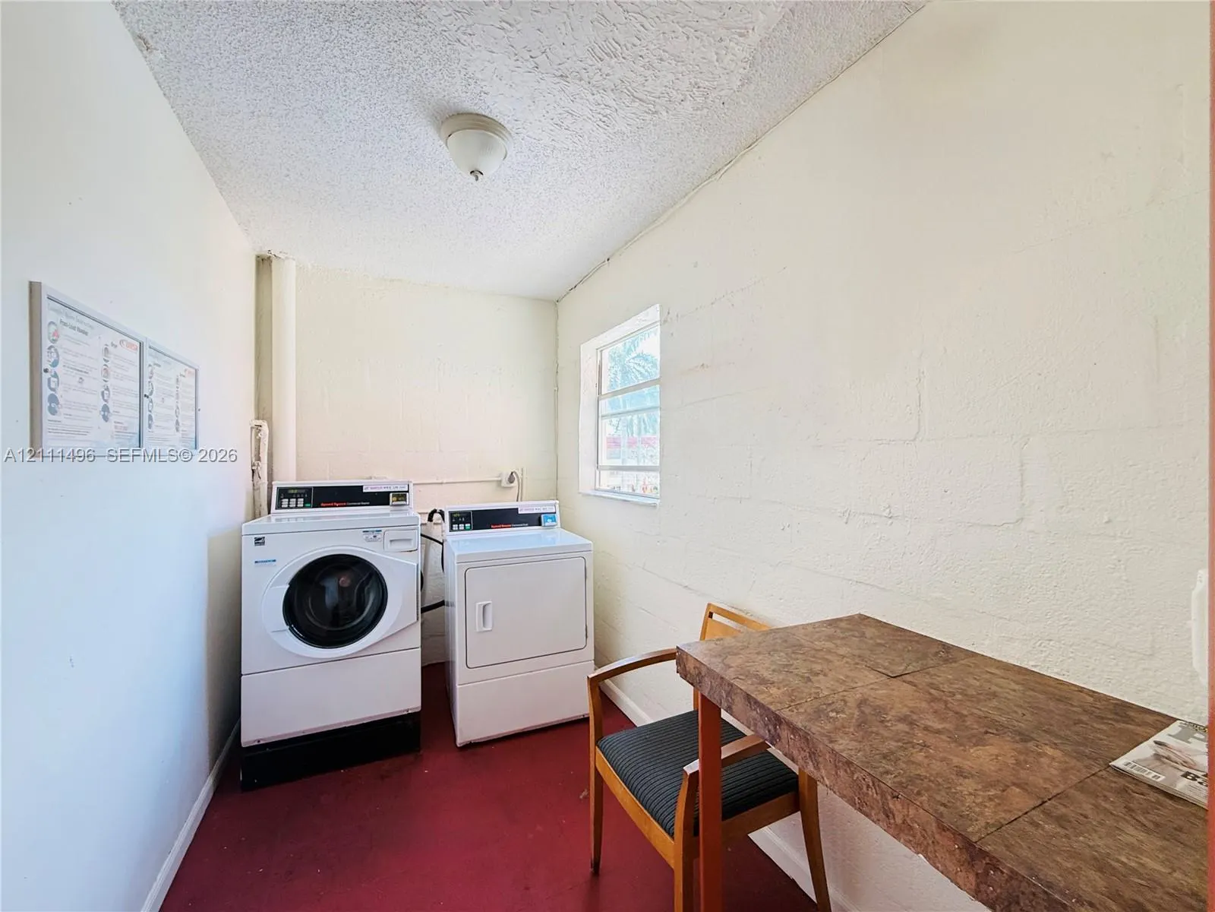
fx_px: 491
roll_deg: +0.3
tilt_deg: -0.9
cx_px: 608
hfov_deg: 102.1
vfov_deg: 85.7
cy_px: 456
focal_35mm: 14
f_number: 2.2
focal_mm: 2.22
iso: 80
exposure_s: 1/99
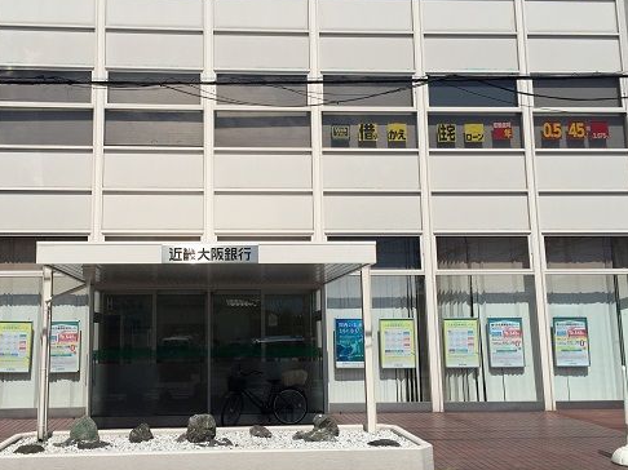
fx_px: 707
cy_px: 239
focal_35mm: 39
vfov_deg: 36.8
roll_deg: -1.1
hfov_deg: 47.6
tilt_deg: +9.4
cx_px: 249
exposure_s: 1/4950
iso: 32
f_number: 2.2
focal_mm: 4.15
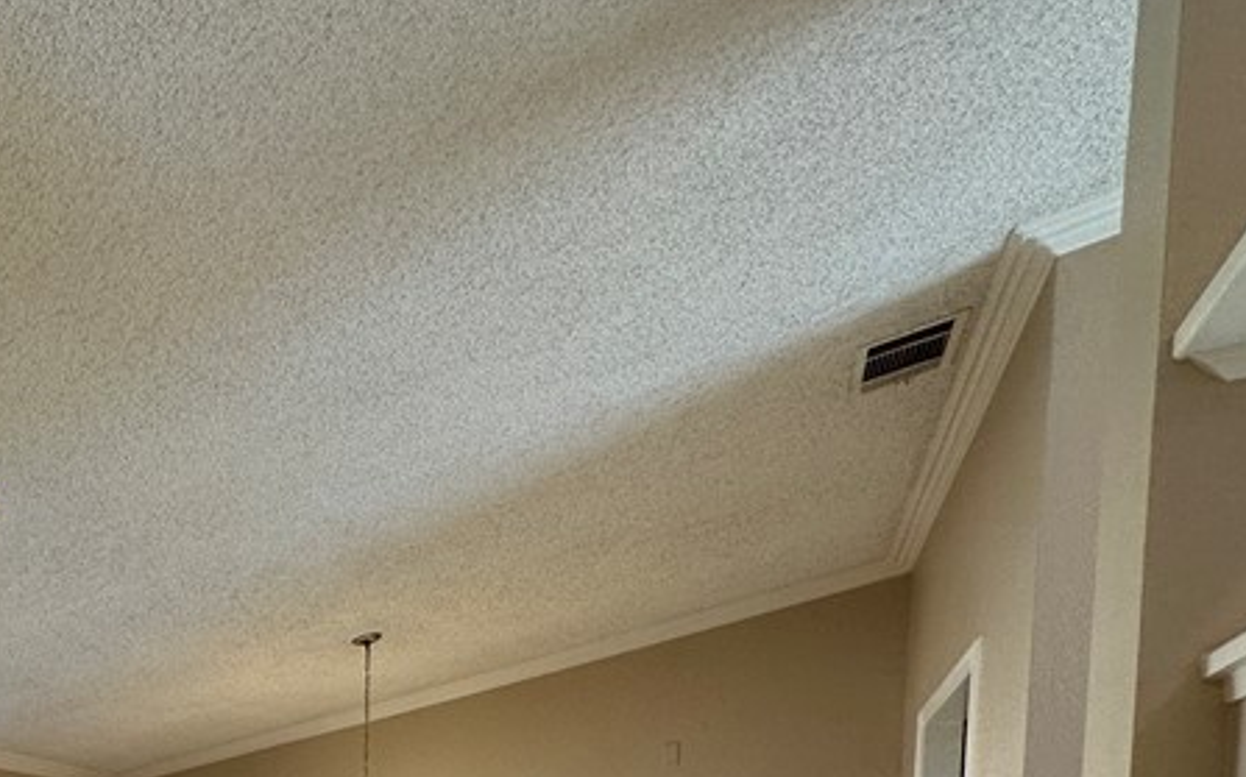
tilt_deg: -4.2
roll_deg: +0.3
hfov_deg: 46.2
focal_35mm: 34
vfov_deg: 29.8
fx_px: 1154
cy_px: 1011
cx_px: -36
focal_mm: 2.22
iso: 100
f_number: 2.2
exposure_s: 1/120
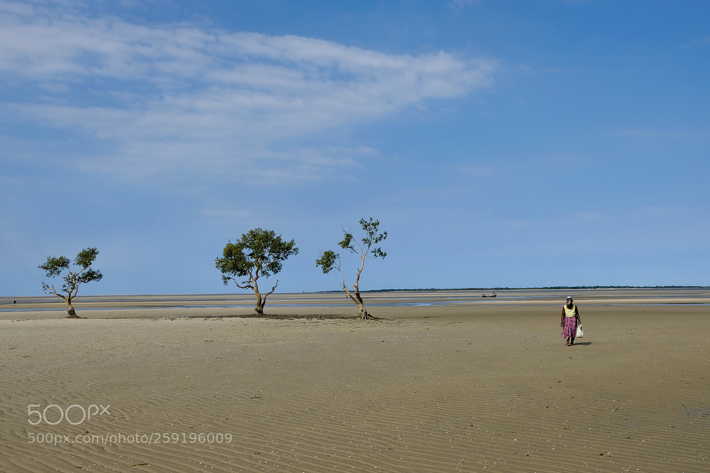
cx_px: 355
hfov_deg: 54.4
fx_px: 690
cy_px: 236
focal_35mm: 35
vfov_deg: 37.8
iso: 200
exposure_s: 1/1600
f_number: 6.4
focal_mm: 23
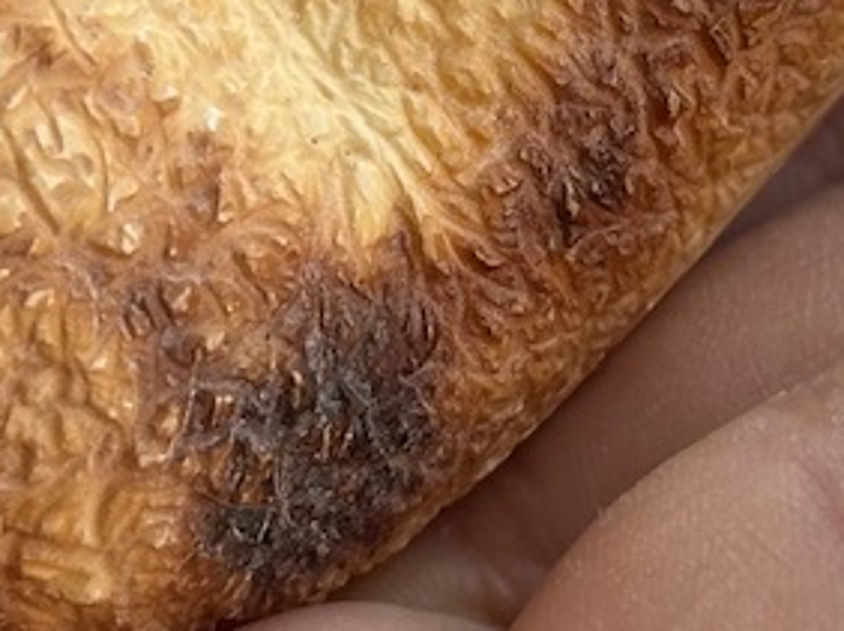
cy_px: -254
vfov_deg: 6.7
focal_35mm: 218
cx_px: 608
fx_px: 5311
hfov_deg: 9.1
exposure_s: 1/580
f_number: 1.78
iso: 64
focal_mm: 6.86
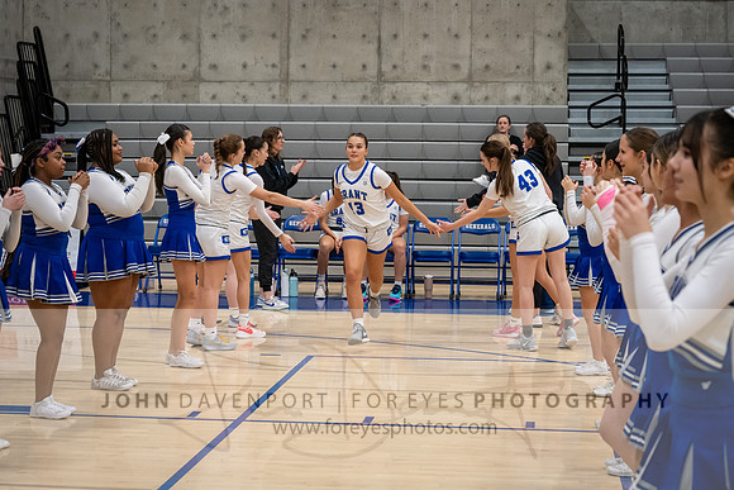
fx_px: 1496
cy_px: 245
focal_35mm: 73
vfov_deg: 18.6
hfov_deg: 27.6
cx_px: 367
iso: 3600
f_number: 5.6
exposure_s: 1/200
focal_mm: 70
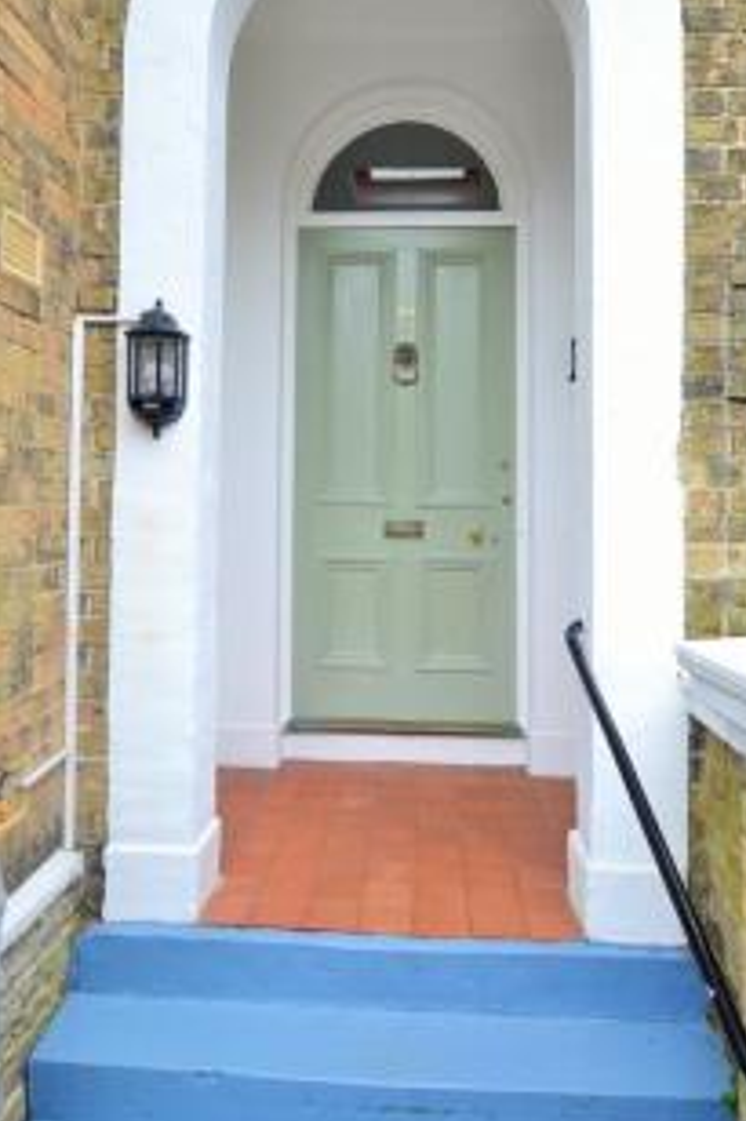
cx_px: 391
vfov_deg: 65.2
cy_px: 431
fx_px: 862
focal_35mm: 28
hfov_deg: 46.8
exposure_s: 1/125
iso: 160
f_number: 5.6
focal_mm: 13
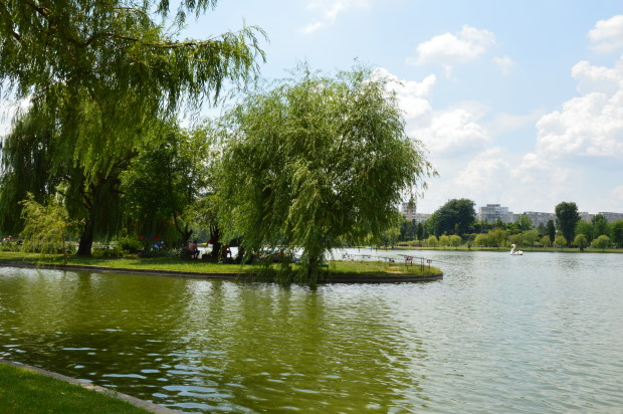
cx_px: 312
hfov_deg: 53.2
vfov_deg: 36.8
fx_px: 622
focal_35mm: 36
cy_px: 207
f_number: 11
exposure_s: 1/400
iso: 400
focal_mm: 24
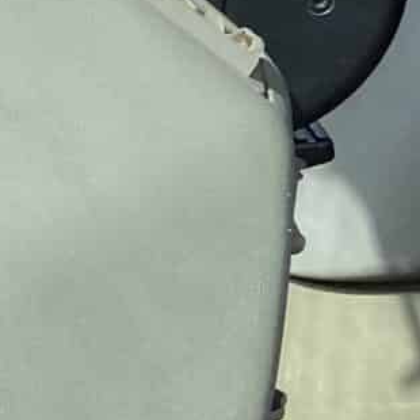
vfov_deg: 9.1
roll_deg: -1.4
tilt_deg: -17.0
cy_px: -9
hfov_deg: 8.0
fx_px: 2608
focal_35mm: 190
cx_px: 1245
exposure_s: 1/981
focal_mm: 4.25
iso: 32
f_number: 1.8
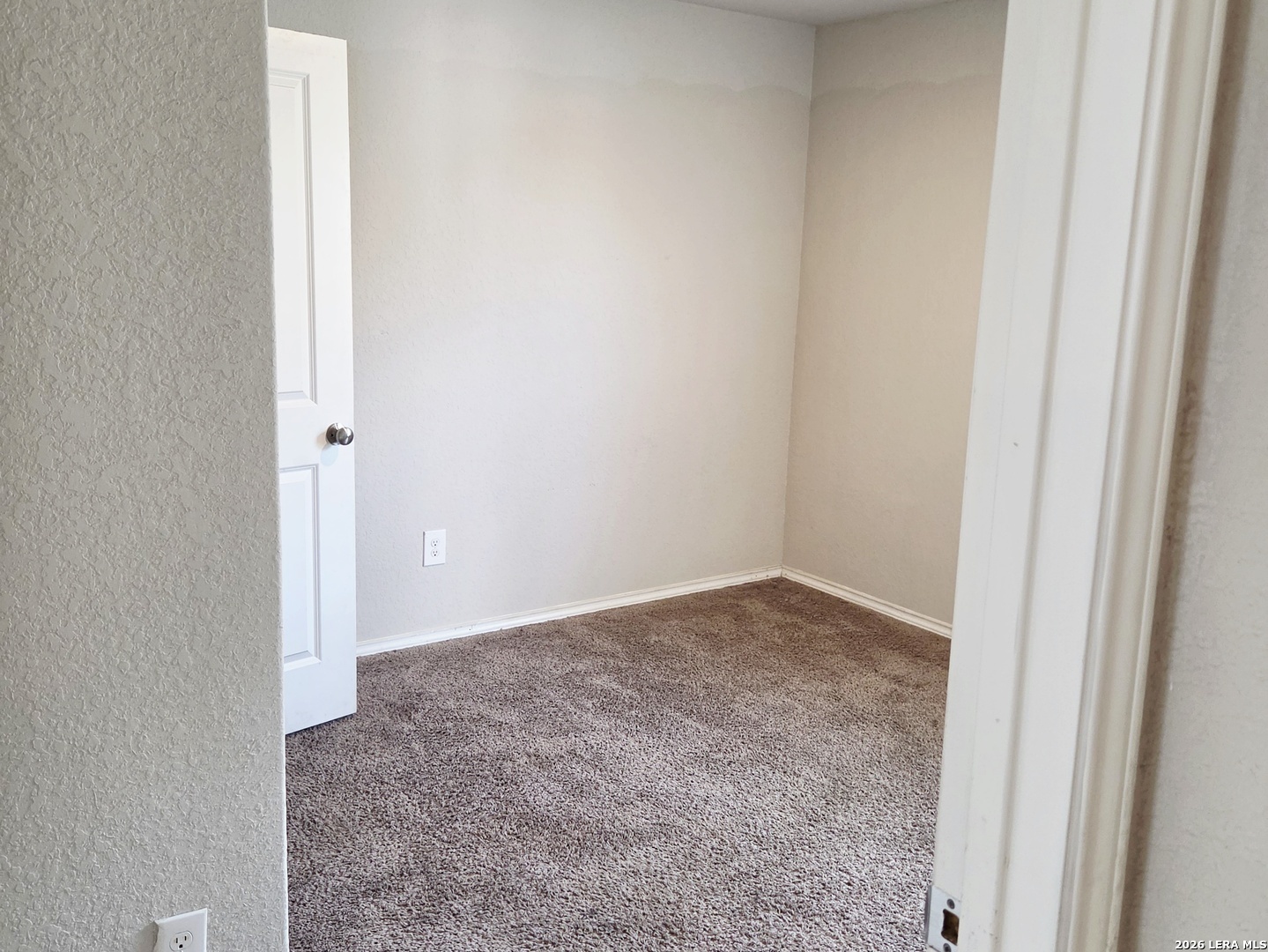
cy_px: 476
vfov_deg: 58.9
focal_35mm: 23
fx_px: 843
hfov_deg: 73.9
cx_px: 634
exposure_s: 1/120
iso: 400
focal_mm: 5.4
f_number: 1.8
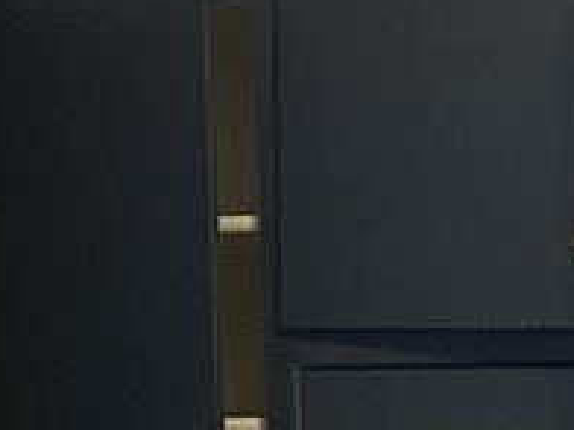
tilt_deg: -5.8
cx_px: 1388
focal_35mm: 191
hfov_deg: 9.3
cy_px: 746
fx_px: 3167
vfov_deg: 7.6
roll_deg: +0.1
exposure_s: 1/60
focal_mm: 5.1
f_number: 1.6
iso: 200
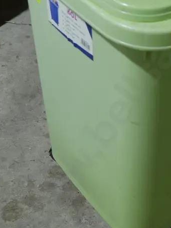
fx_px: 593
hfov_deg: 16.0
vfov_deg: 21.4
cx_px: 181
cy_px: 32
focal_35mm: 90
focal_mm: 20
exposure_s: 1/60
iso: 320
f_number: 4.5
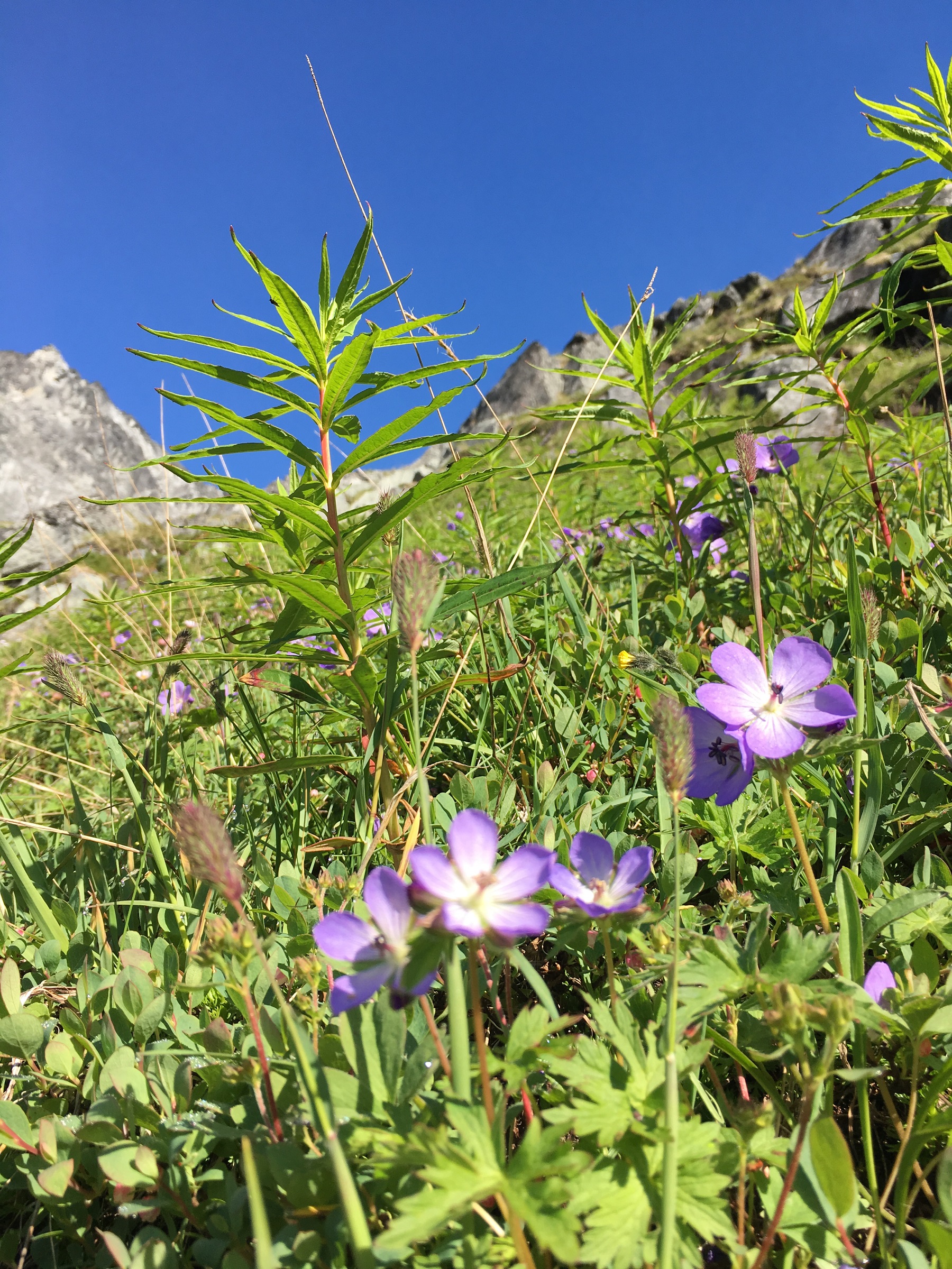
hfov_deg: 48.2
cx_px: 476
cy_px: 634
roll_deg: +0.6
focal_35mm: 29
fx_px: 1063
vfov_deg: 61.7
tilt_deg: +30.9
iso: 25
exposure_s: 1/769
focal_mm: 4.15
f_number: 2.2
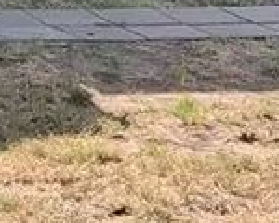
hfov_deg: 6.9
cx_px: -666
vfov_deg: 6.2
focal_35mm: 240
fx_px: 1982
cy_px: -270
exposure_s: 1/277
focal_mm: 4
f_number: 1.8
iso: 25
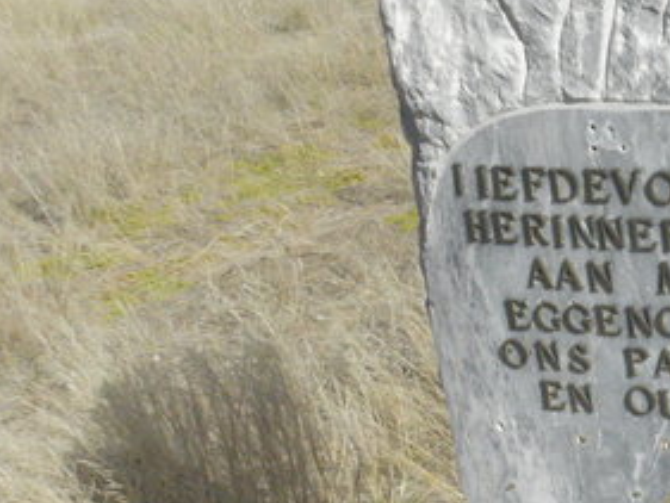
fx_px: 1433
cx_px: 889
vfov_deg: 19.8
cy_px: 367
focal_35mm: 74
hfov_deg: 23.1
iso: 200
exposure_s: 1/1600
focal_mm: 4.6
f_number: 6.3
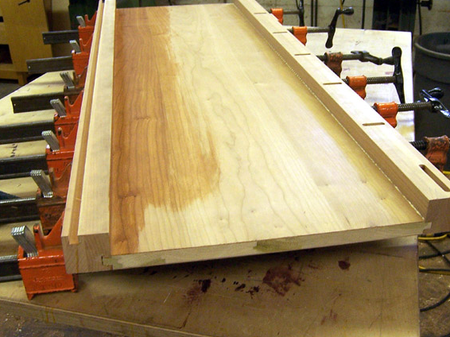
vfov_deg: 34.3
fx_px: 546
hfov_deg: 44.8
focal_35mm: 42
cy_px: 158
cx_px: 236
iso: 140
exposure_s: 1/30
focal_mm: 5.5
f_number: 3.4
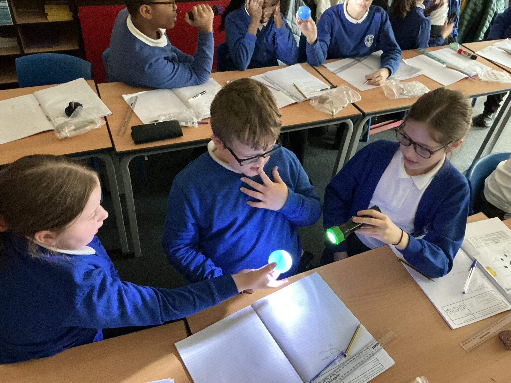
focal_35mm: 29
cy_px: 192
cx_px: 256
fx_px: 428
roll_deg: -5.4
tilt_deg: -42.1
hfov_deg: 61.7
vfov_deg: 48.2
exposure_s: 1/17
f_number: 1.8
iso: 500
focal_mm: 3
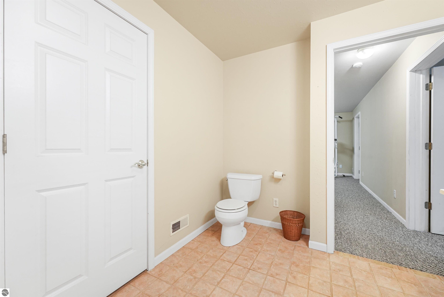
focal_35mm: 14
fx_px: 173
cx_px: 222
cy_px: 148
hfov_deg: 104.2
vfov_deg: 81.3
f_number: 10
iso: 2000
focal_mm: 14
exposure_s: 1/25
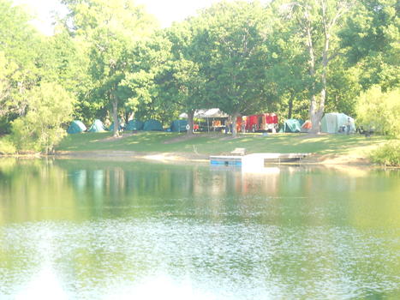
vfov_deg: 13.1
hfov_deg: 17.4
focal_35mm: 113
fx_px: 1305
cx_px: 200
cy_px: 150
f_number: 6
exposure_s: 1/60
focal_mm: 20.1
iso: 200
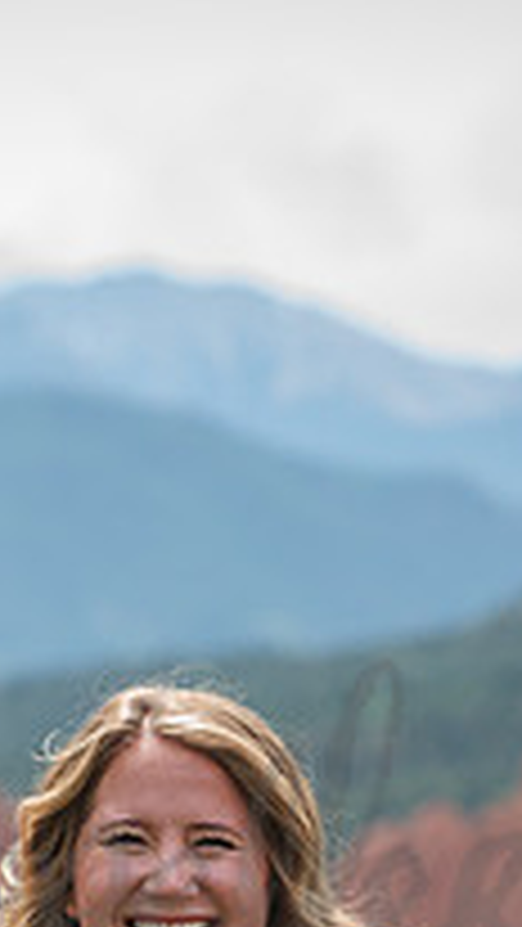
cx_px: 148
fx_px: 6147
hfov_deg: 4.9
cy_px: 855
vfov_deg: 8.6
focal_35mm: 250
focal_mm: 85
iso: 125
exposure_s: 1/400
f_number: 3.5
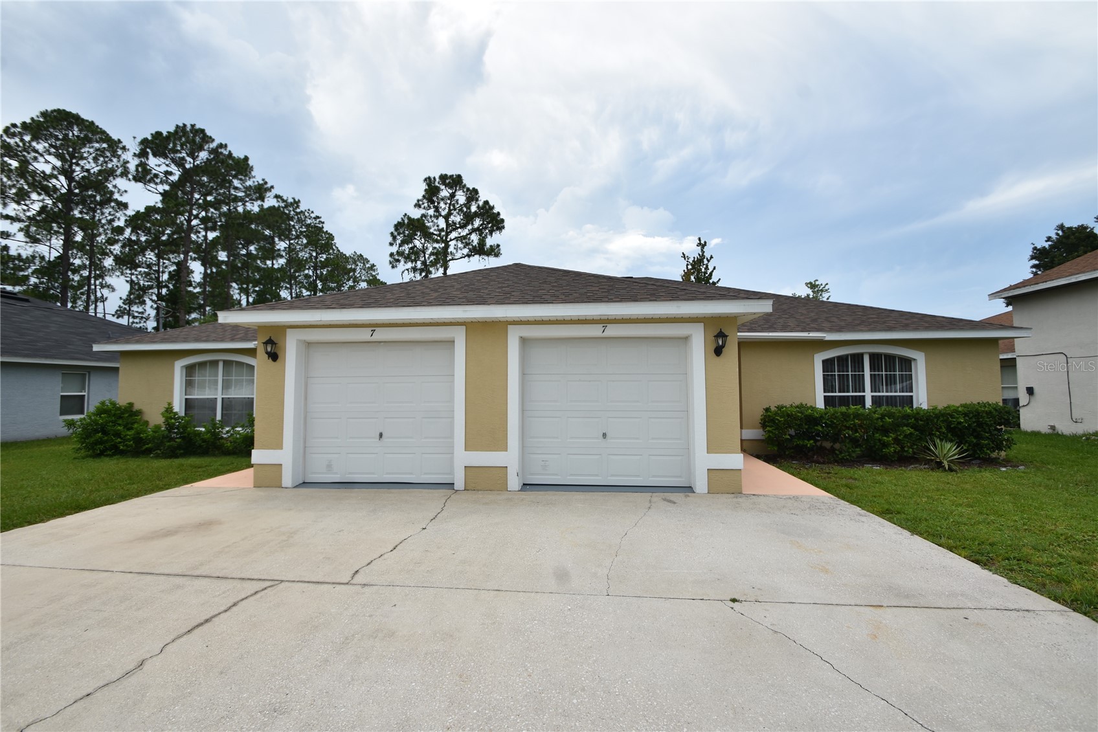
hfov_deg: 100.4
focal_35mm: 15
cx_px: 549
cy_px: 366
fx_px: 458
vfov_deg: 77.3
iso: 140
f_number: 8
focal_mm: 10
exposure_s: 1/500
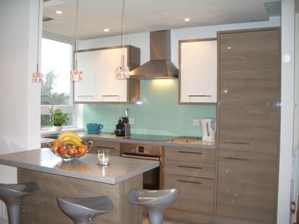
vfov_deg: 39.6
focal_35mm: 36
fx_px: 311
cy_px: 115
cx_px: 147
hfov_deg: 51.4
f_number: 2.6
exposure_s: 1/60
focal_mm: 5.8
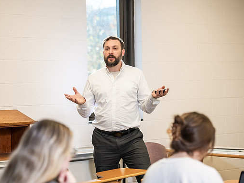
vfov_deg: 14.2
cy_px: 92
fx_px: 733
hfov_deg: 18.9
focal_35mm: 104
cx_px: 110
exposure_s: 1/200
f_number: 3.2
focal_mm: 95
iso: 800
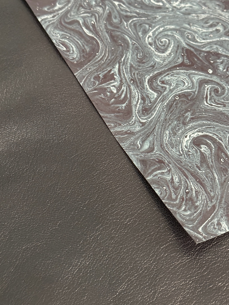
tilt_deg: -54.8
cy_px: 149
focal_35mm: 57
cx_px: 128
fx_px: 503
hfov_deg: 25.7
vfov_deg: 33.8
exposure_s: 1/30
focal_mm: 6.86
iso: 640
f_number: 1.78
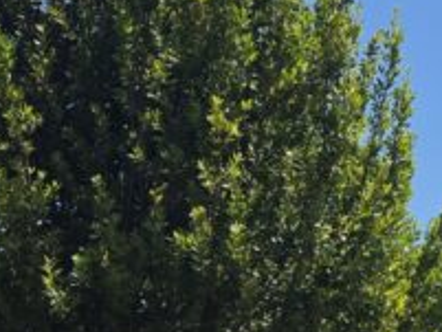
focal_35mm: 117
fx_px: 1495
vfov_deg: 11.4
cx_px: 77
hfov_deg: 16.7
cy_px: 675
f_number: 1.7
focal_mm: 6.3
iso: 80
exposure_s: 1/5447
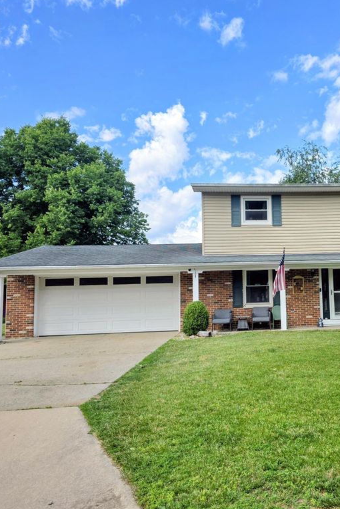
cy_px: 254
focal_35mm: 32
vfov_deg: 58.7
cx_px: 274
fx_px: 453
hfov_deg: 39.4
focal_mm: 6.3
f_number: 1.7
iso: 80
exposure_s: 1/3628
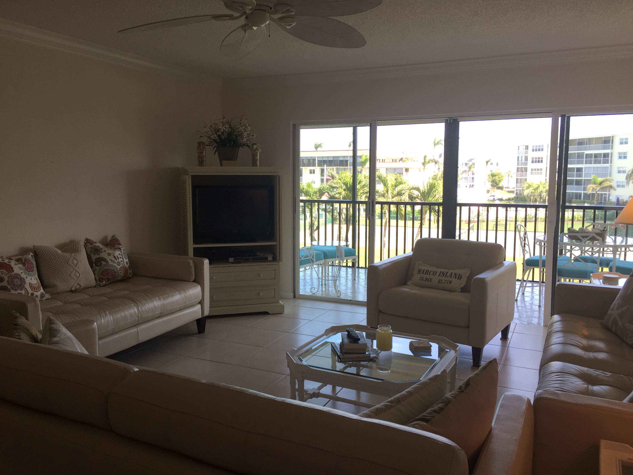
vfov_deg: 48.2
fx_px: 530
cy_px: 238
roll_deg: -0.8
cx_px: 316
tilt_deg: -5.9
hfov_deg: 61.7
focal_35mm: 29
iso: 32
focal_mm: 4.15
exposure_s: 1/120
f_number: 2.2
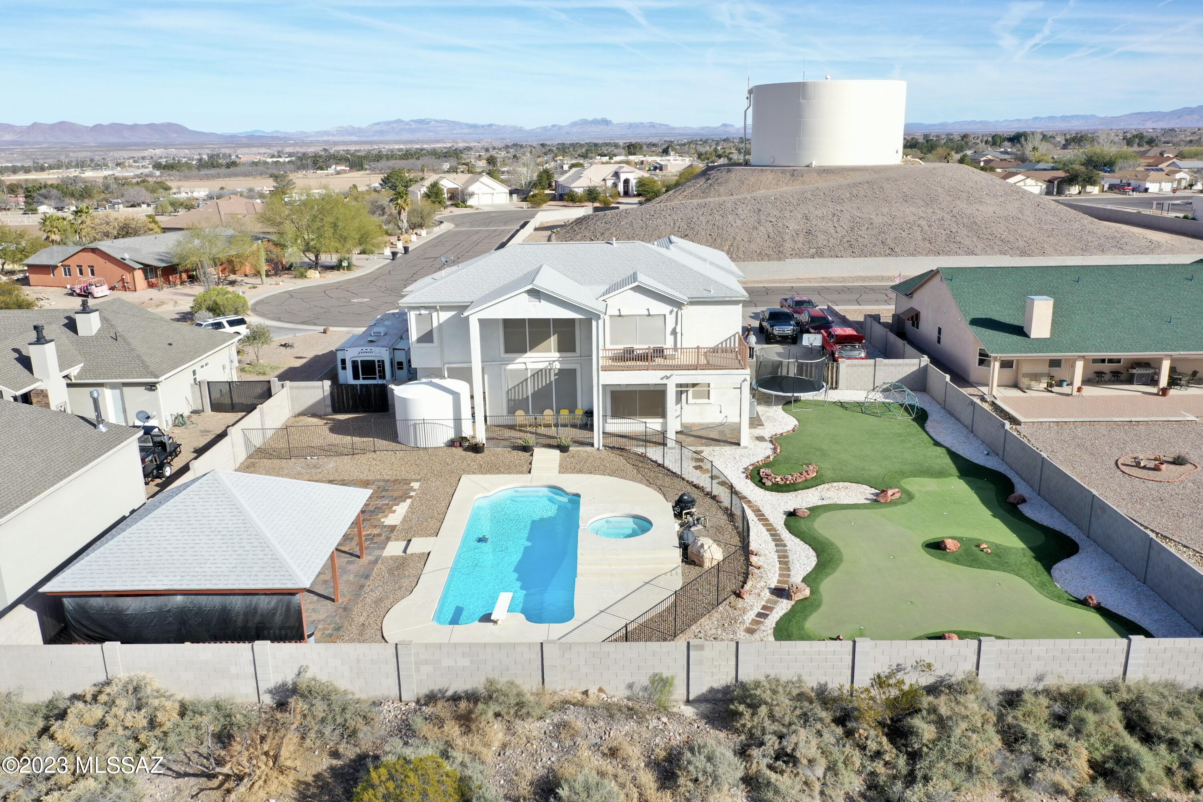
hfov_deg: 65.5
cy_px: 401
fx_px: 936
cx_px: 602
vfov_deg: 46.4
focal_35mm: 28
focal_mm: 10.26
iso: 100
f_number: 5.6
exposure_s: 1/320
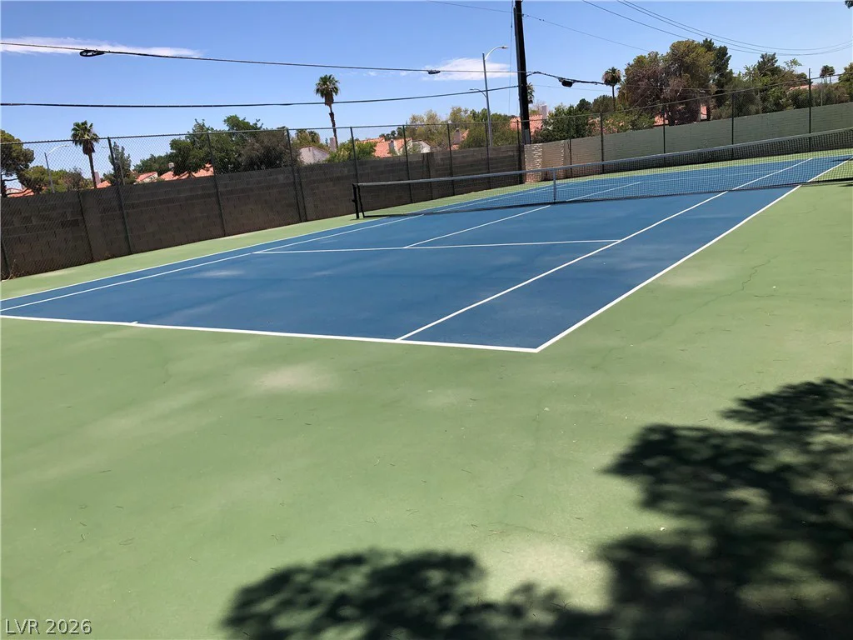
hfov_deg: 63.4
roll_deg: +6.8
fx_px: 690
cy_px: 320
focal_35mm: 28
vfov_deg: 49.7
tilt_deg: -15.6
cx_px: 426
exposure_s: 1/2404
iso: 20
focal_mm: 3.99
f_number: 1.8
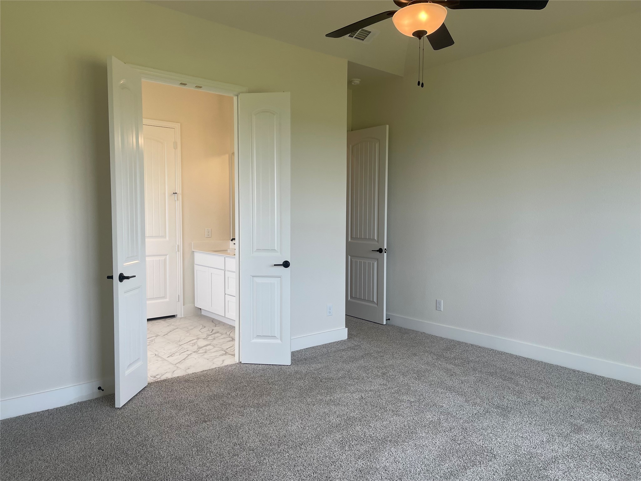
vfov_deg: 54.9
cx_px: 320
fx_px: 463
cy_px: 240
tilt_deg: -4.1
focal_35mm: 25
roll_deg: -1.0
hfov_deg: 69.4
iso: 32
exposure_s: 1/234
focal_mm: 5.1
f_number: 1.6
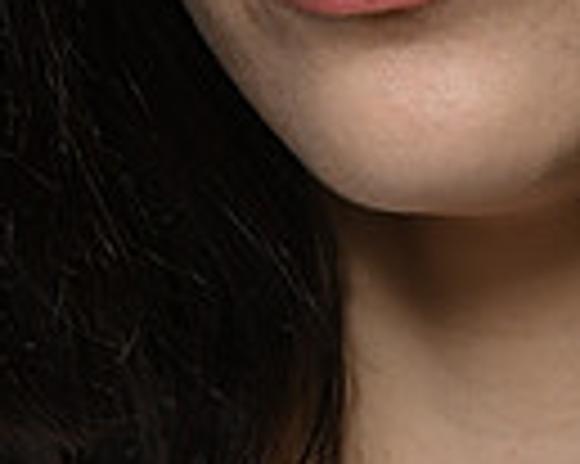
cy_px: -45
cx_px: 524
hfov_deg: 3.8
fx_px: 8679
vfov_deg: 3.1
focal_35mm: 506
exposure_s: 1/200
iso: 160
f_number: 14
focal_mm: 120
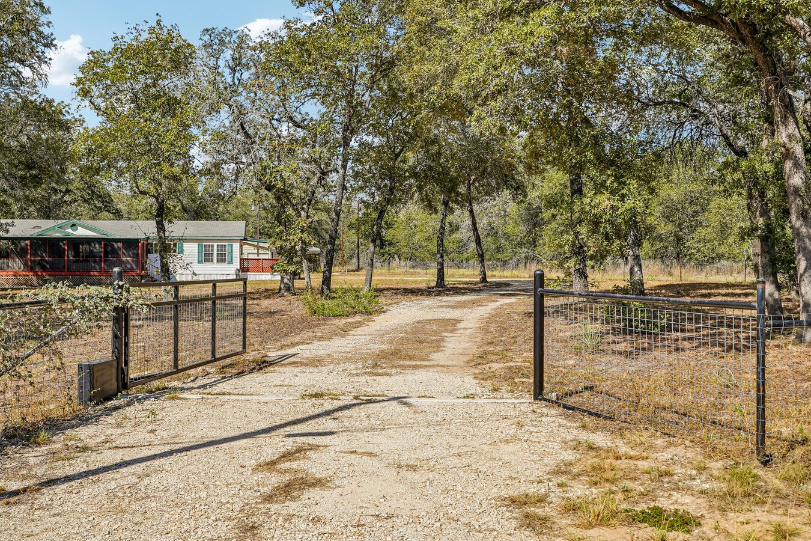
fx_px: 946
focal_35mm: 42
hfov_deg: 46.3
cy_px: 248
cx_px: 352
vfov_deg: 31.9
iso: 100
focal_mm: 35
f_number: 8
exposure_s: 1/250
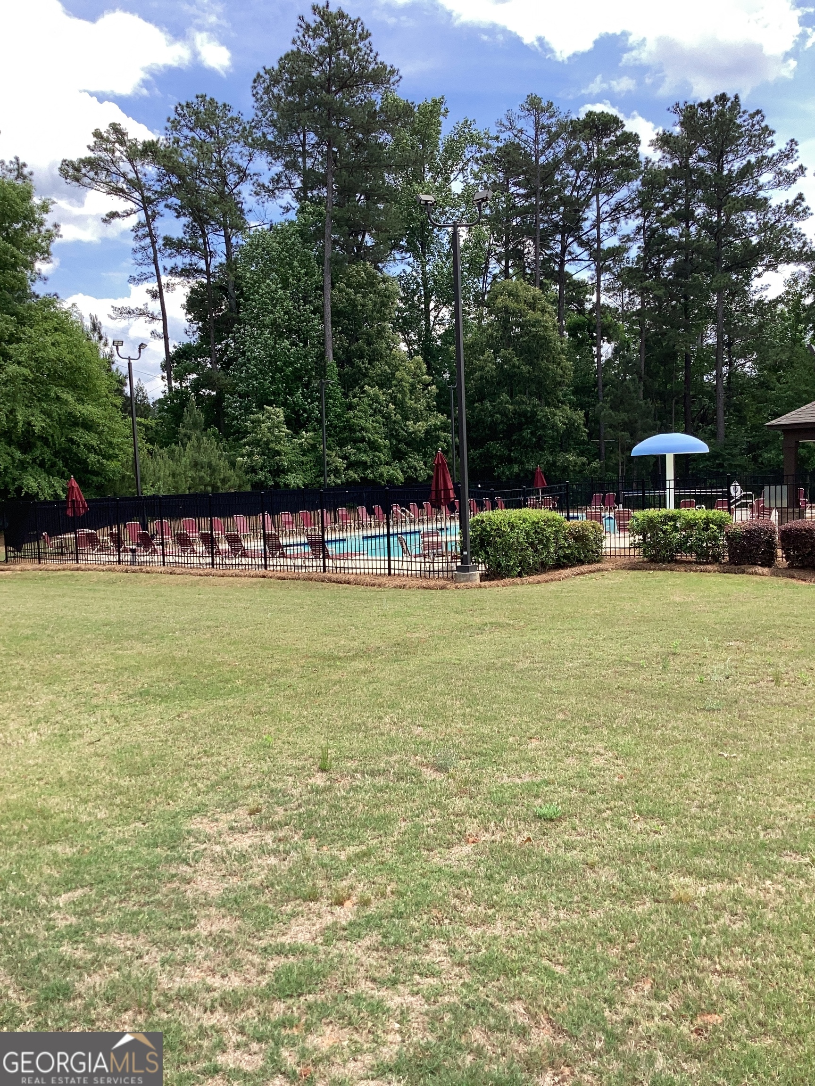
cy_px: 543
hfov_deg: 45.4
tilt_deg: -4.8
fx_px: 973
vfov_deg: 58.4
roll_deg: +1.8
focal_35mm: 31
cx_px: 408
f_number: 2.4
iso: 25
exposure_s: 1/673
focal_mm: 3.3
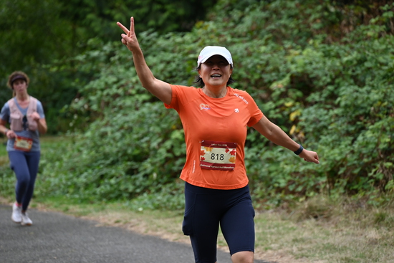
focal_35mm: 200
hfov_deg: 10.3
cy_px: 132
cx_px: 197
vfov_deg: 6.9
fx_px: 2189
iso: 400
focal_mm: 200
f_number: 6.3
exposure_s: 1/400
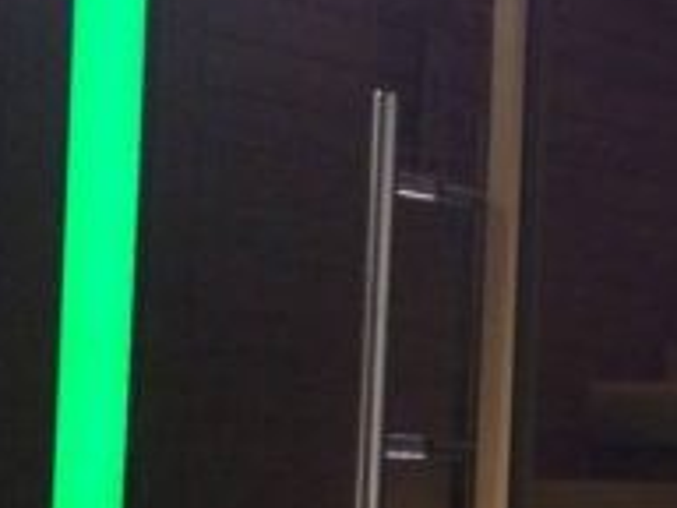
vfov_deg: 13.2
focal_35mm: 112
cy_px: 415
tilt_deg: +0.6
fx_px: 2190
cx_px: 1005
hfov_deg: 16.1
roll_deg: -1.5
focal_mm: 4.15
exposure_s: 1/15
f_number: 2.2
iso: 500
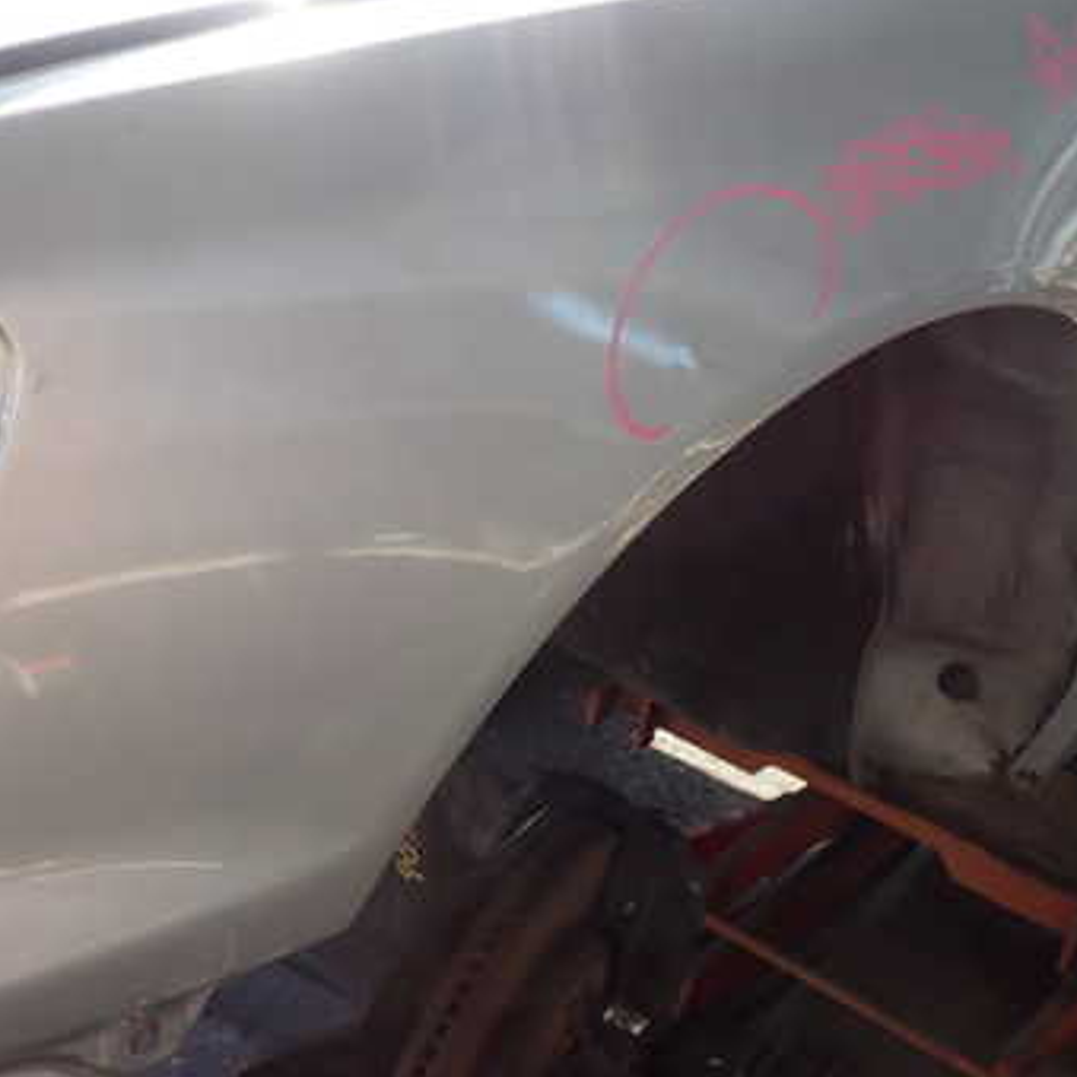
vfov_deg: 36.1
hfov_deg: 35.4
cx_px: 286
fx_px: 1654
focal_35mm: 47
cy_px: 524
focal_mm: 5.4
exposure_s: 1/125
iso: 100
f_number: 3.2
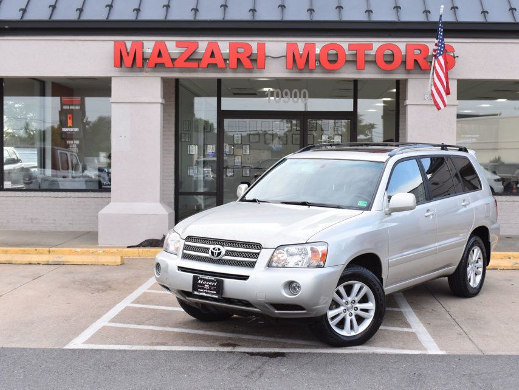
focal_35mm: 54
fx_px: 803
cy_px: 189
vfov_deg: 27.3
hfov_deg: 35.7
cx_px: 292
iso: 400
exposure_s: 1/200
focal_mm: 31
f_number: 8
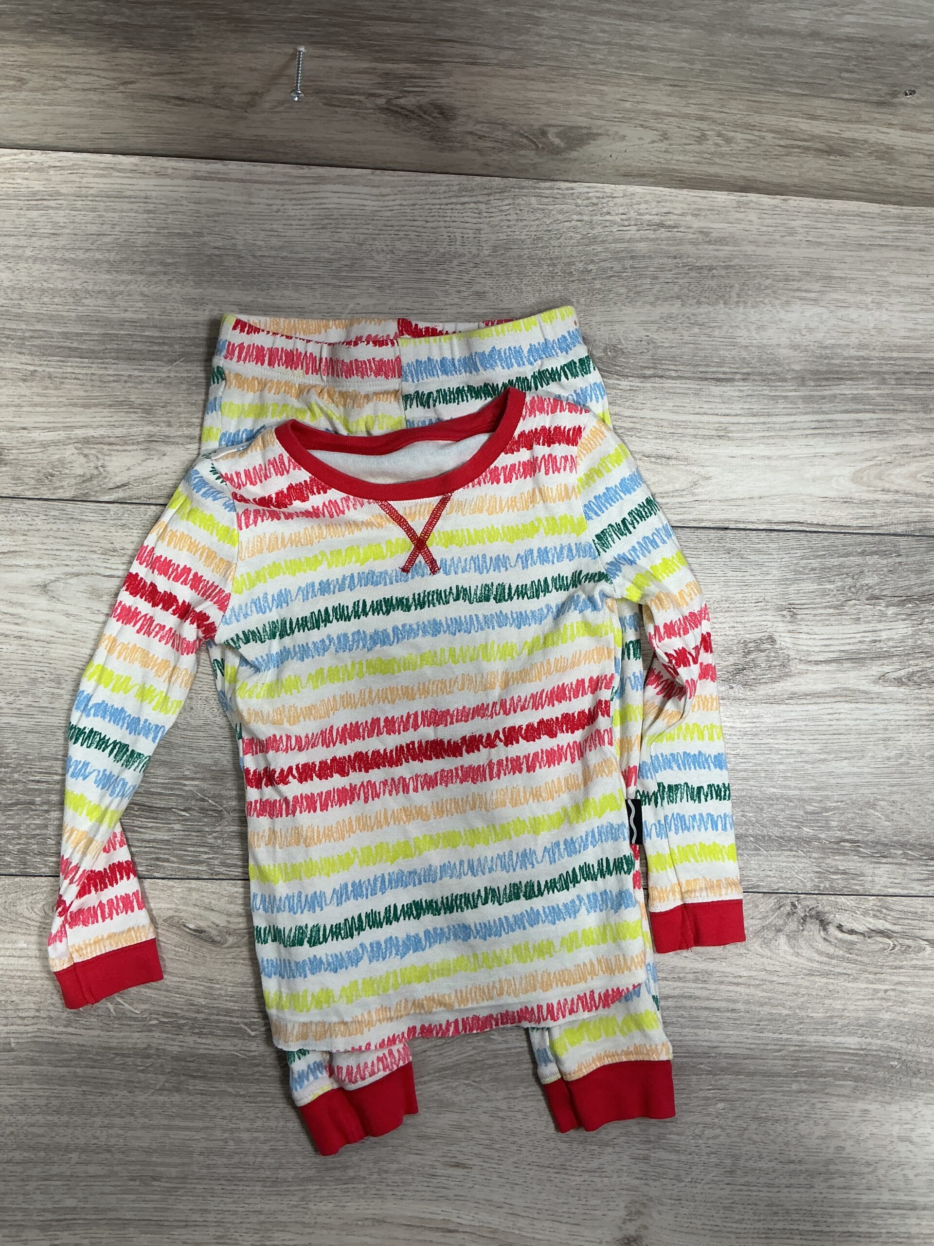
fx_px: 1043
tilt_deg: -83.6
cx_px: 467
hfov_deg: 48.2
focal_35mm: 29
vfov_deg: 61.7
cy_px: 623
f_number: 1.8
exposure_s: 1/50
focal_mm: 3
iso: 40
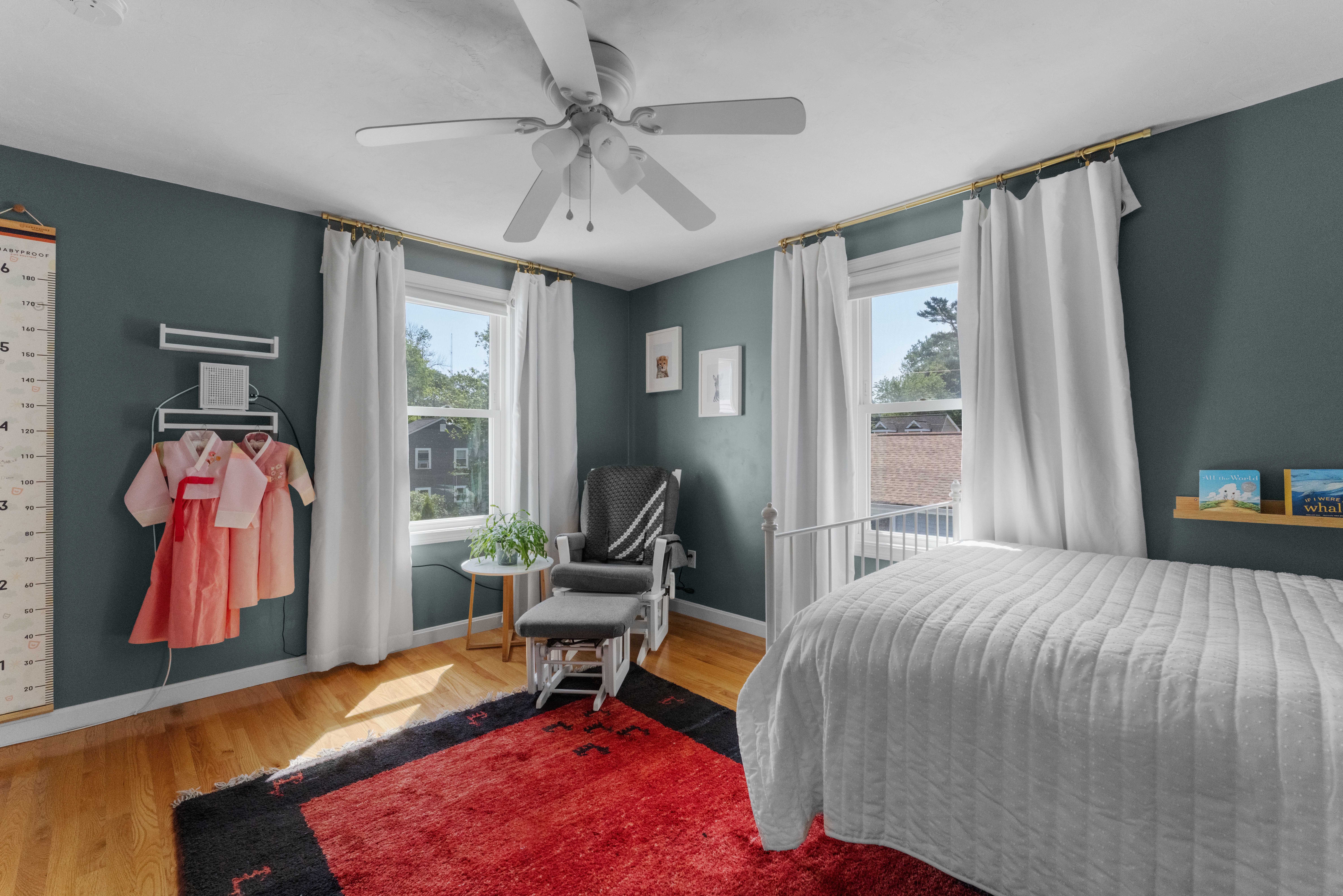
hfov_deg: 99.6
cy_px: 448
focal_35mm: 15
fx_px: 567
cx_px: 672
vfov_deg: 76.6
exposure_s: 1/40
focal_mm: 15.2
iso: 3200
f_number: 11
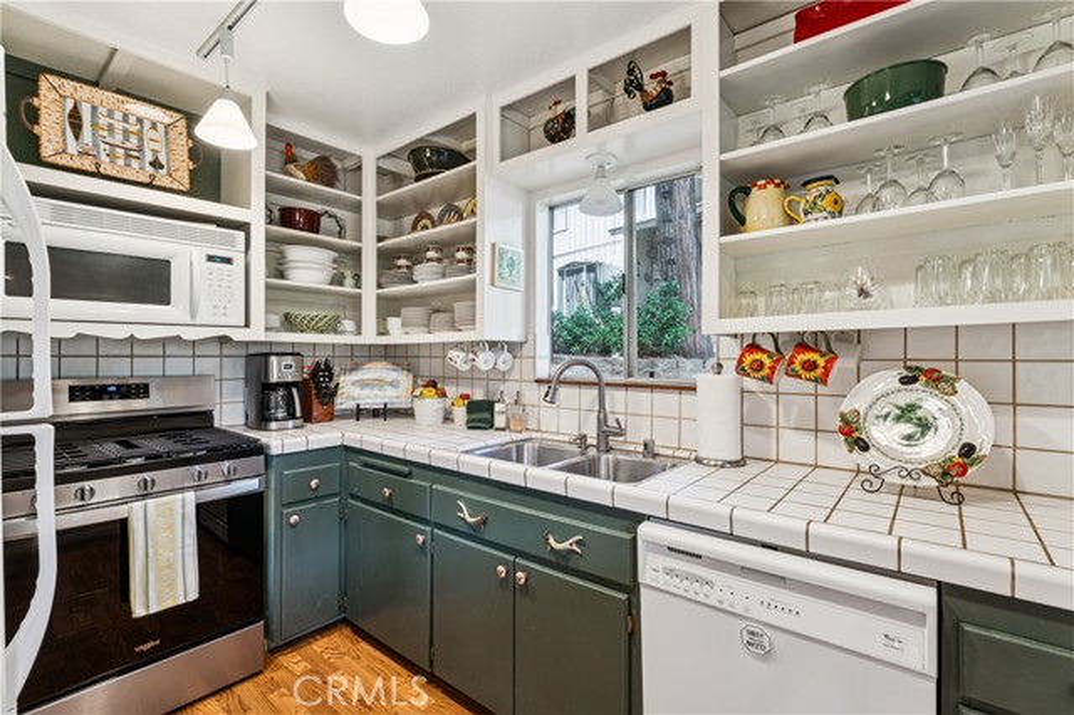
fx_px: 483
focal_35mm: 16
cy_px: 358
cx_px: 537
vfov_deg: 73.0
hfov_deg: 96.1
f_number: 13
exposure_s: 1
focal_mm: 16.2
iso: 100
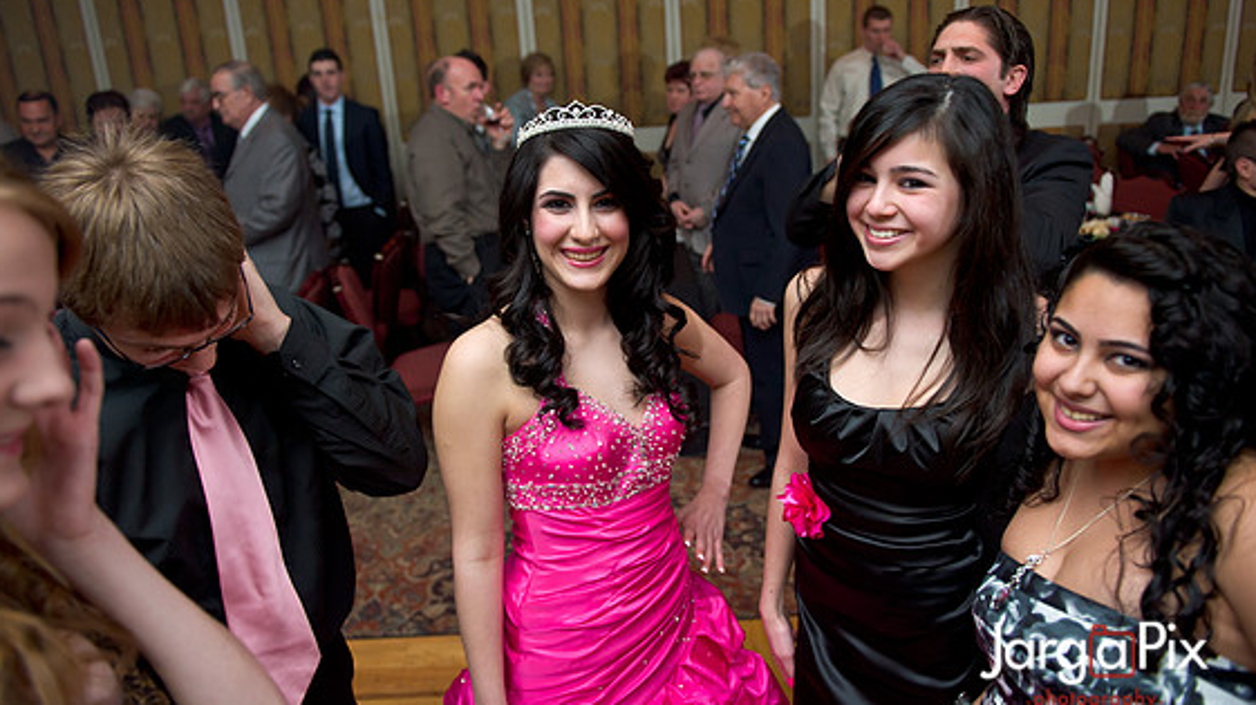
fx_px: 866
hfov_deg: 71.9
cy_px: 309
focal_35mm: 26
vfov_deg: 44.2
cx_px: 636
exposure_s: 1/100
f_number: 3.2
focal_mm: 24
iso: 1600
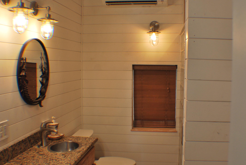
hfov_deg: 38.7
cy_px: 82
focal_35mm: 51
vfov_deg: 26.5
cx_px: 143
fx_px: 349
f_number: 4.2
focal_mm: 24
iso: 200
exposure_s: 1/60
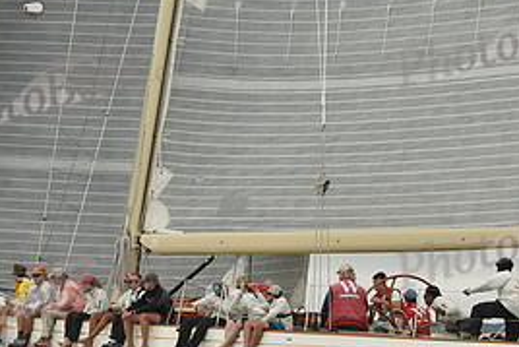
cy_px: 166
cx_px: 298
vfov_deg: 5.2
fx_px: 3808
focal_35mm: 264
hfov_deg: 7.8
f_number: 8
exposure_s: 1/800
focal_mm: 122
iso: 320
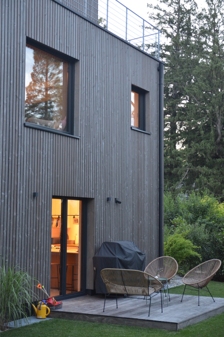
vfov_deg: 33.5
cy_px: 168
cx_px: 112
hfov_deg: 22.5
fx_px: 562
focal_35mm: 60
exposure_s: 1/40
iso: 800
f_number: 3.2
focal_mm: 40
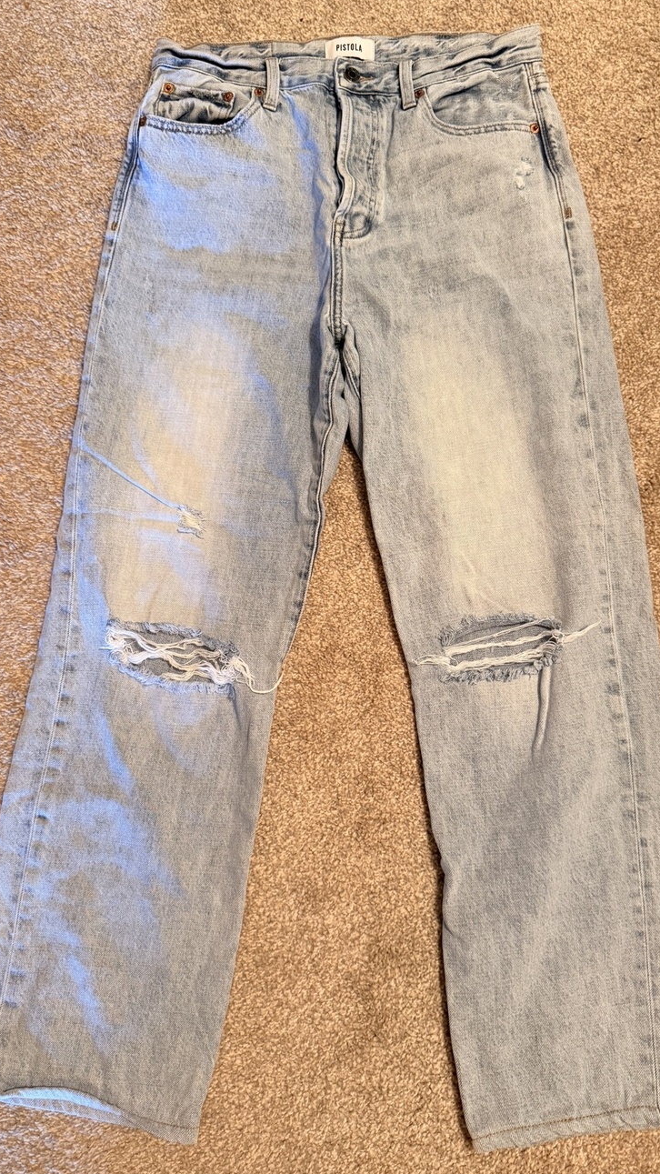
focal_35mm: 27
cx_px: 325
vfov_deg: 69.9
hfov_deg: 42.9
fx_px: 840
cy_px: 593
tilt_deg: -80.3
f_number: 1.78
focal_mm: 6.76
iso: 320
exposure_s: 1/60
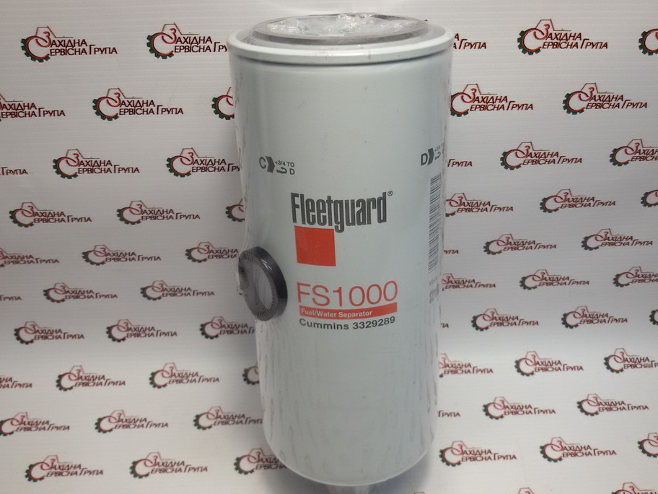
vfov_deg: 41.8
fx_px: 646
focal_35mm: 34
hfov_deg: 53.9
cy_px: 249
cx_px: 341
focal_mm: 2.93
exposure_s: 1/50
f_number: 2.4
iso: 40
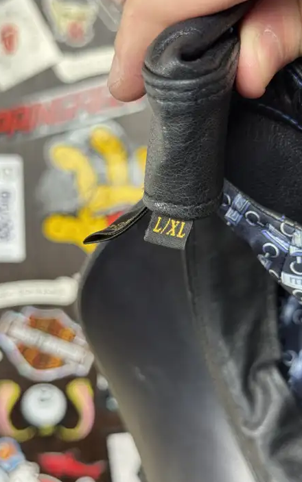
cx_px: 167
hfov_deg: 24.9
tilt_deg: -10.6
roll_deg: +0.2
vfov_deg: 38.9
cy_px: 243
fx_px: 685
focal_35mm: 52
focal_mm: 6.76
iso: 160
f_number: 1.78
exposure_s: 1/50
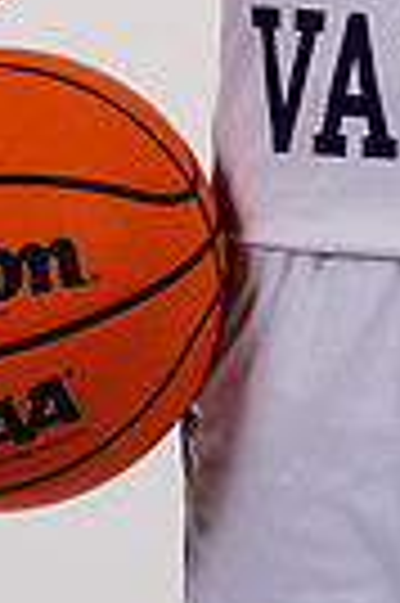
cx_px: 425
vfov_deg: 2.8
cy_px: -328
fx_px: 12348
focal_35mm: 739
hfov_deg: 1.9
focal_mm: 171
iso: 200
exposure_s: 1/500
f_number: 10
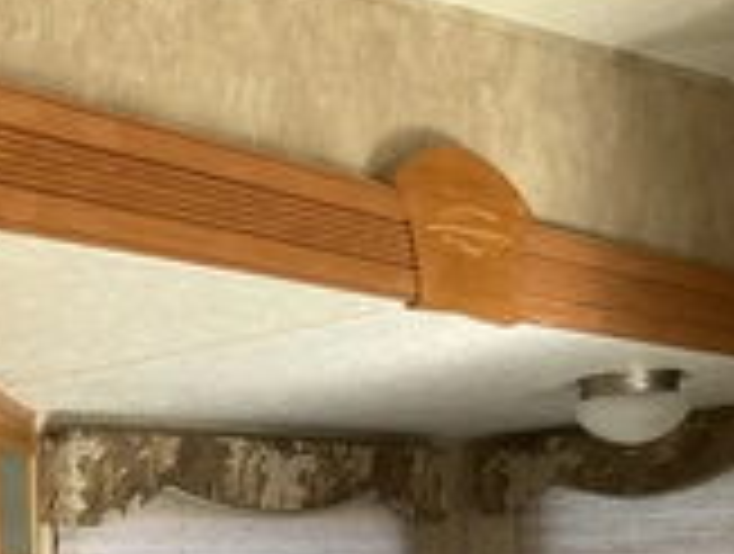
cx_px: -144
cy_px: 572
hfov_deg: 24.7
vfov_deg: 20.1
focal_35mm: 71
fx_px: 1509
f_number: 1.8
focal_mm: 3
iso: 50
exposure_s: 1/122
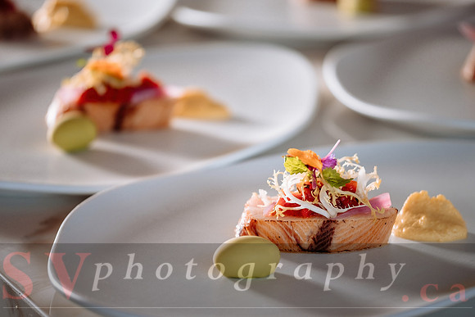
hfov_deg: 14.9
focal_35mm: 138
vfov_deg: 10.0
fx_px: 1816
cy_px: 182
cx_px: 237
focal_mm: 80
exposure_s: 1/160
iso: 200
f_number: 2.8
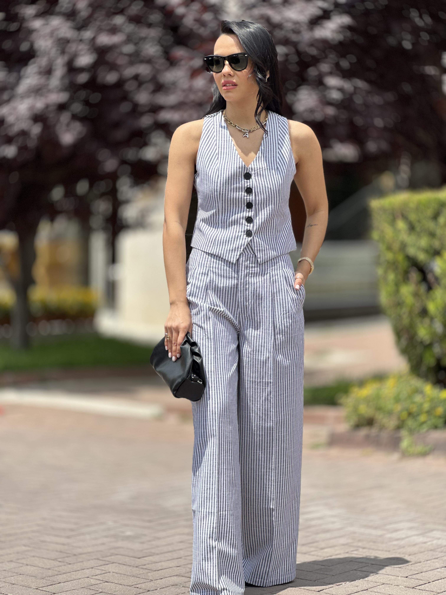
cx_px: 223
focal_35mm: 77
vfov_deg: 25.3
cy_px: 298
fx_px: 1323
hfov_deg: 19.1
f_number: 2.8
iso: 32
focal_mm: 9
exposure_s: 1/708
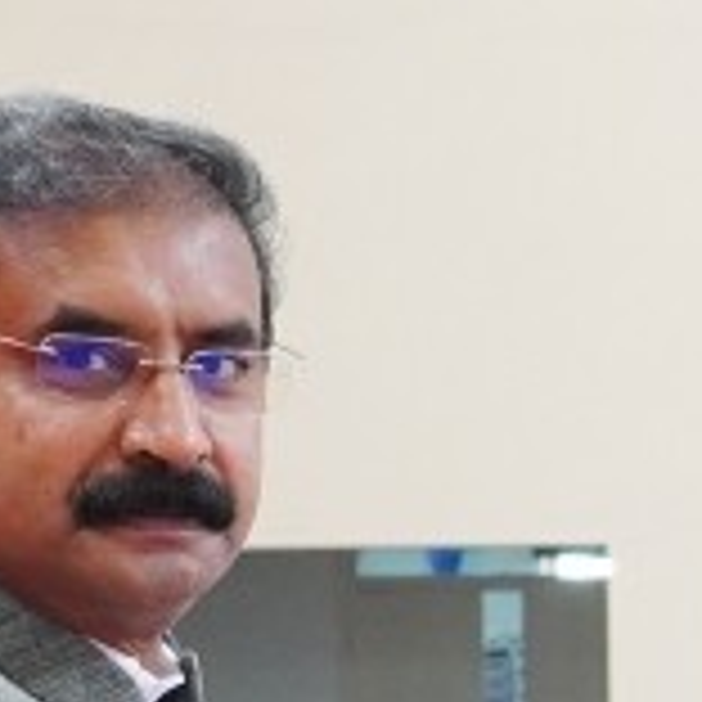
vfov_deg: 9.0
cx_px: 1116
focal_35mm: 190
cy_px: 1024
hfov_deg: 8.9
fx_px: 4359
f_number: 7.1
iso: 3200
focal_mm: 34
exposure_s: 1/125
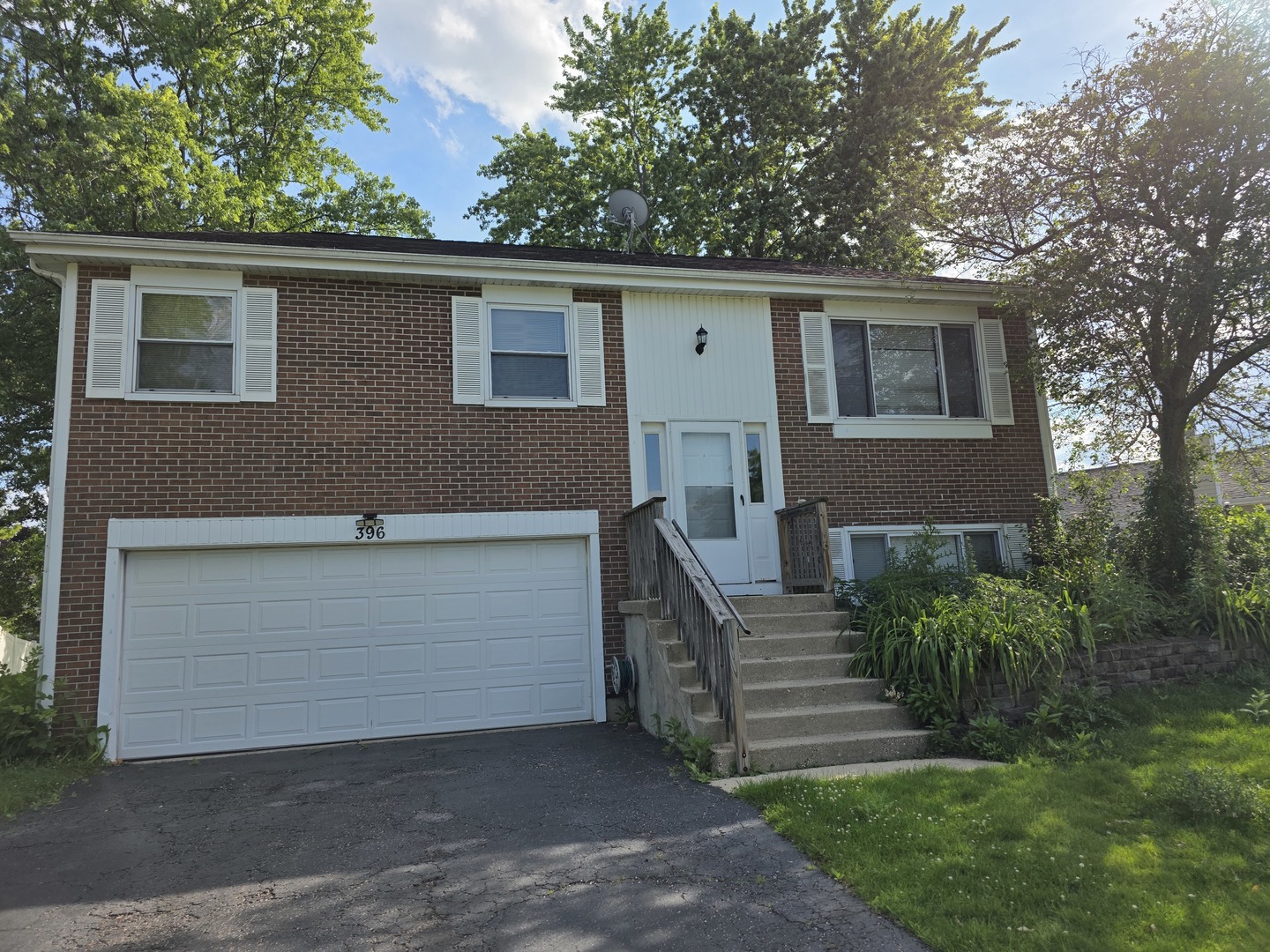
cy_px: 476
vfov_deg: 58.9
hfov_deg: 73.9
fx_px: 844
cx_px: 635
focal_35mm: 23
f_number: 1.7
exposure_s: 1/4434
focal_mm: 6.3
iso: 80
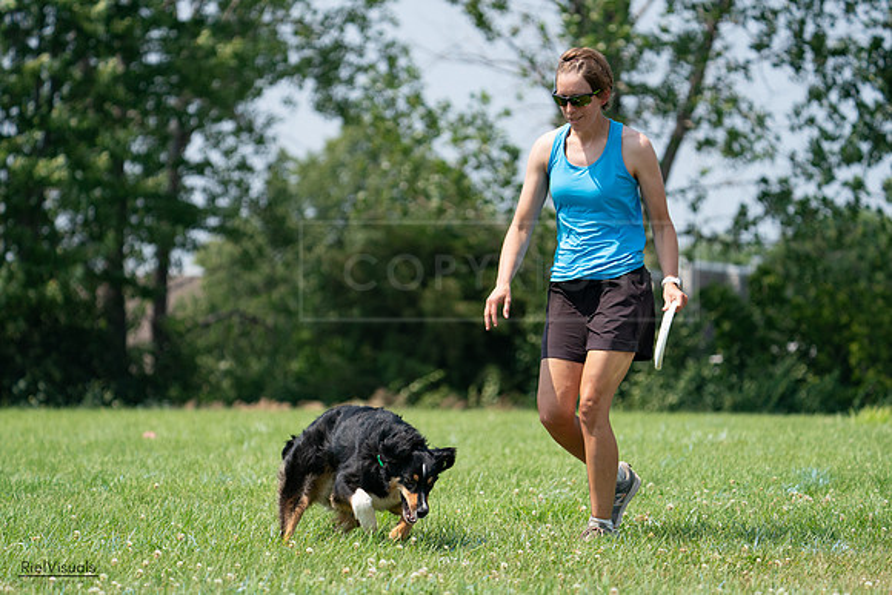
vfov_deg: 6.2
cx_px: 446
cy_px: 298
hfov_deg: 9.4
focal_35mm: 220
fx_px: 5452
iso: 1250
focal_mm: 220
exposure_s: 1/4000
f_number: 5.6
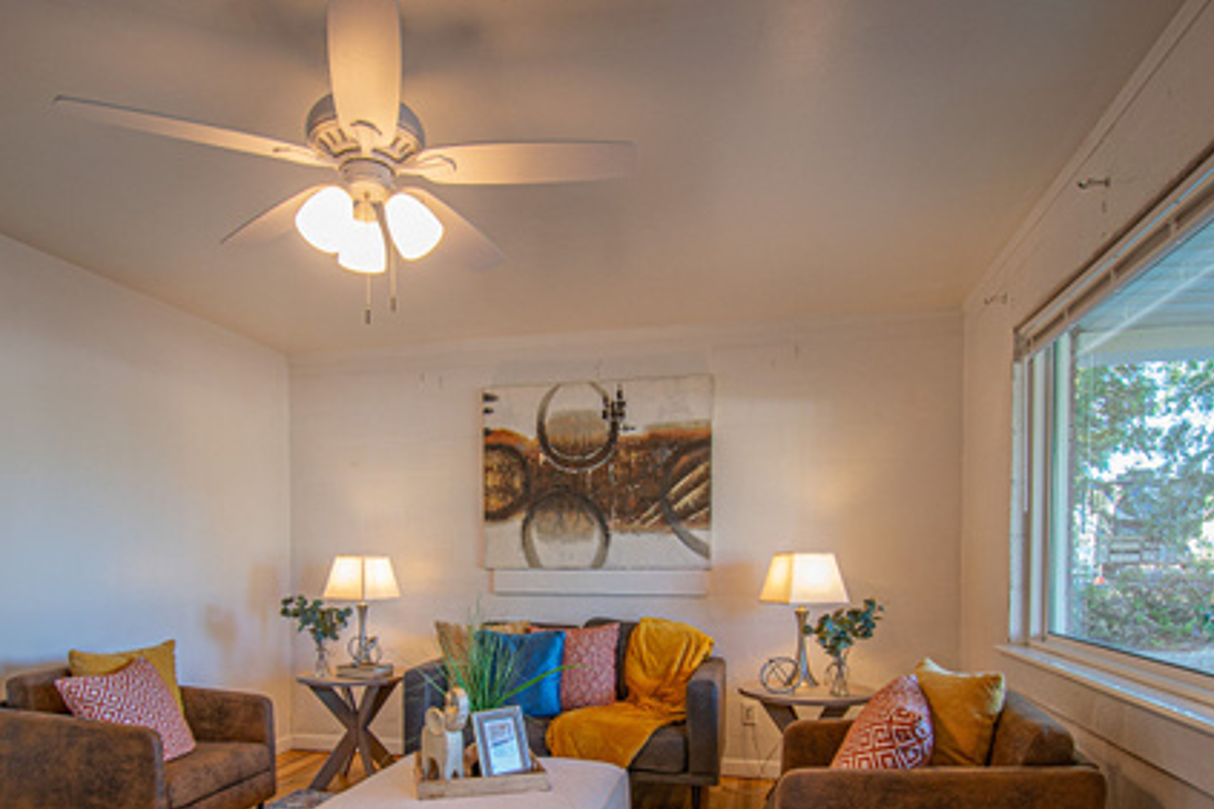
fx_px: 776
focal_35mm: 23
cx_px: 545
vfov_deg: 53.0
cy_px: 591
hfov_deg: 75.9
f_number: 4.5
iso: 100
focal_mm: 10
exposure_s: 1/10
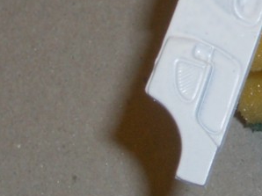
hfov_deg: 8.1
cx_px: 406
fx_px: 1815
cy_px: -157
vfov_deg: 6.1
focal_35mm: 240
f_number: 5.6
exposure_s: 1/100
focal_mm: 10.2
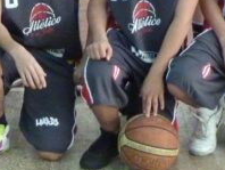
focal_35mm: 155
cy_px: -88
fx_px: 1009
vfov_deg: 9.3
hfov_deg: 12.7
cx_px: 89
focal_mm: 7.3
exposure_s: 1/25
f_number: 3.1
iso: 800
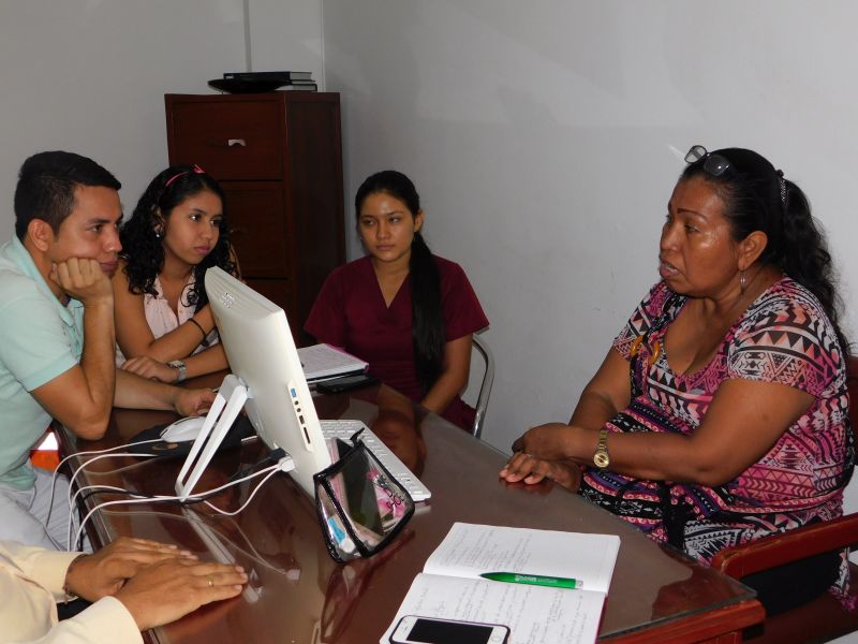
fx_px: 991
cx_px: 429
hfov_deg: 46.8
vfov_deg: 36.0
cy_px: 322
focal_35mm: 40
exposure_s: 1/30
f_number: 3.6
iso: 200
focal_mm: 7.1
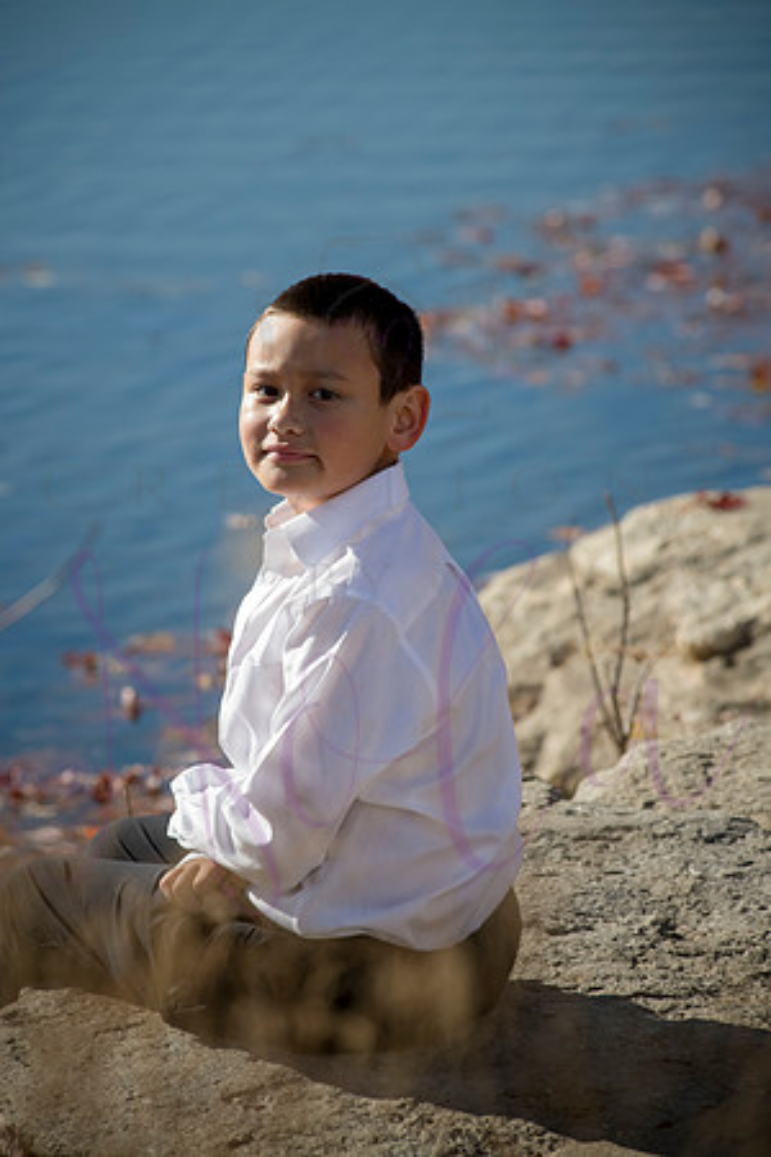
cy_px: 578
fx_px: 5943
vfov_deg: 11.1
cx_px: 386
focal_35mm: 185
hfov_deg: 7.4
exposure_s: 1/800
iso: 400
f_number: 6.3
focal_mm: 185
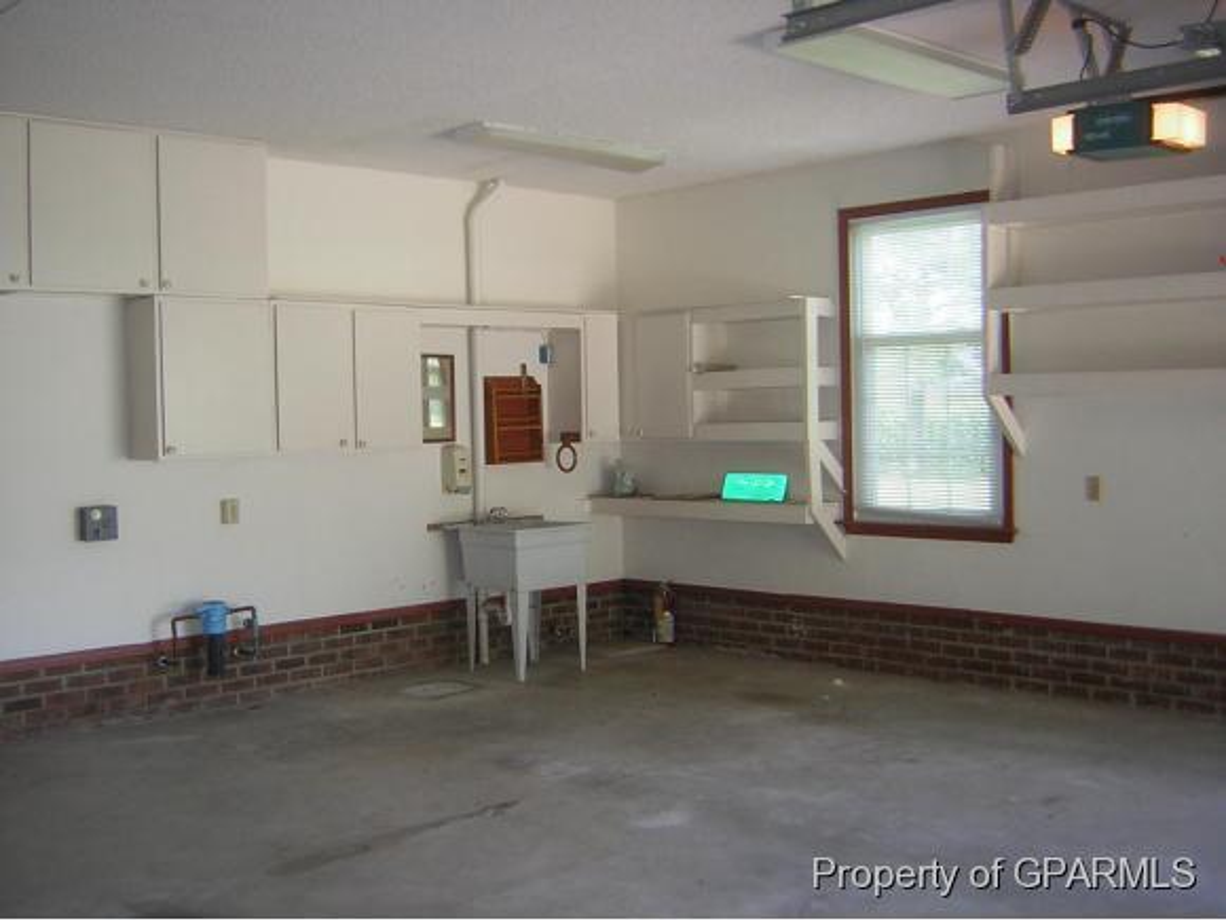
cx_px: 613
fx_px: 1276
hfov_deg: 51.3
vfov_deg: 39.7
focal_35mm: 36
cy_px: 460
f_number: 2.6
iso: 50
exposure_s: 1/30
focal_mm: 4.7
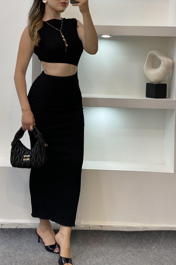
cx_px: 54
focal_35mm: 67
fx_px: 491
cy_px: 114
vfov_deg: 30.0
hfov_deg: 20.2
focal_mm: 6
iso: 80
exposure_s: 1/100
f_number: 2
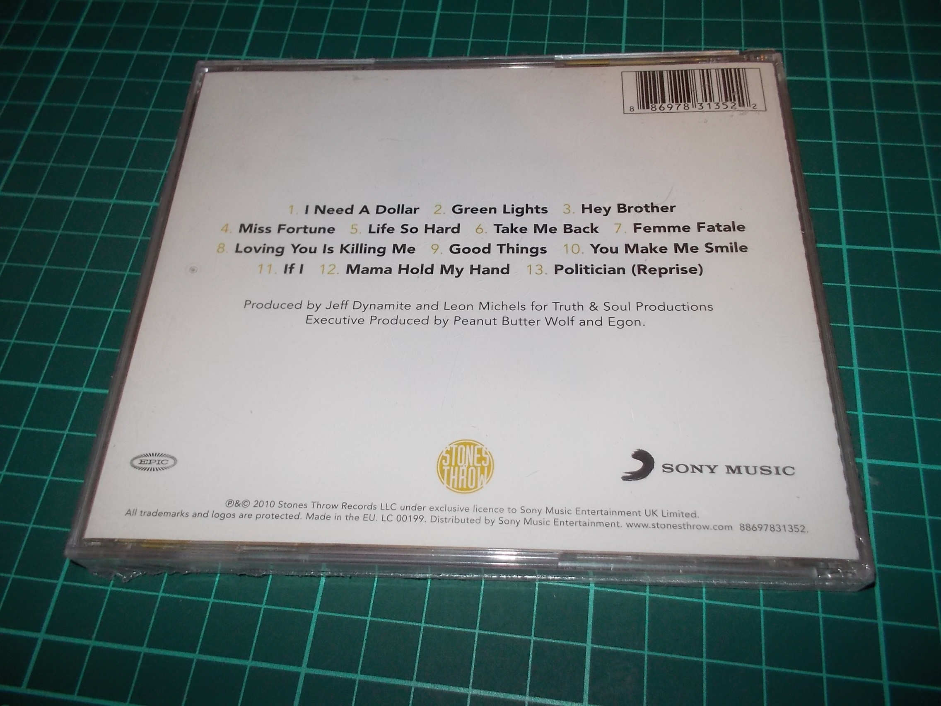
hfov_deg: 61.7
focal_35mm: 29
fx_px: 788
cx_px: 470
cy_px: 353
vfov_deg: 48.2
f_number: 3.3
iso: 200
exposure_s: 1/30
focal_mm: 4.1
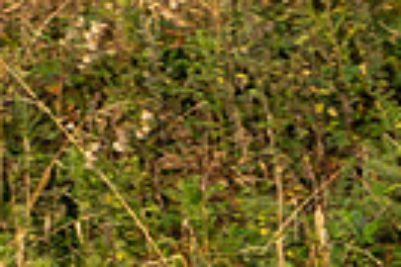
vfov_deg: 1.0
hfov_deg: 1.5
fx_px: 15070
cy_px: 402
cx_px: 200
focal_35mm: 1353
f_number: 4
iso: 400
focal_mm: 155
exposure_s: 1/1000
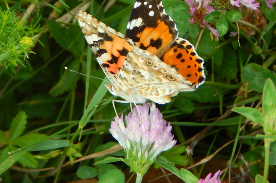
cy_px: 41
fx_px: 3479
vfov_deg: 3.0
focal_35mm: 454
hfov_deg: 4.5
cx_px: 110
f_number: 5.7
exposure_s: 1/125
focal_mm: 56.5
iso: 125
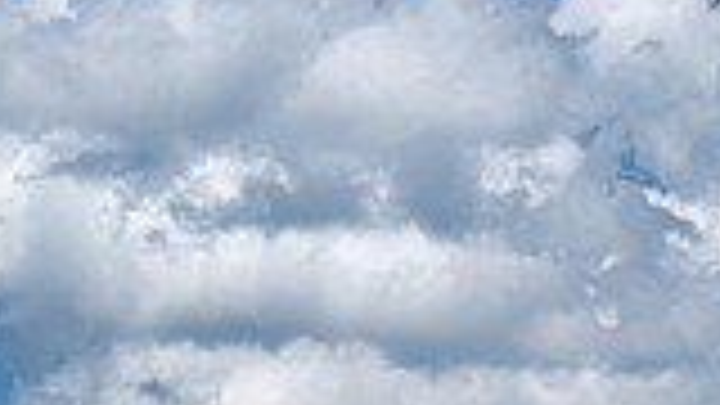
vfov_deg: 7.2
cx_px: 342
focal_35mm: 167
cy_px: 533
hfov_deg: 12.9
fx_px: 3188
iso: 160
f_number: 11
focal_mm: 29.2
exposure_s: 1/50
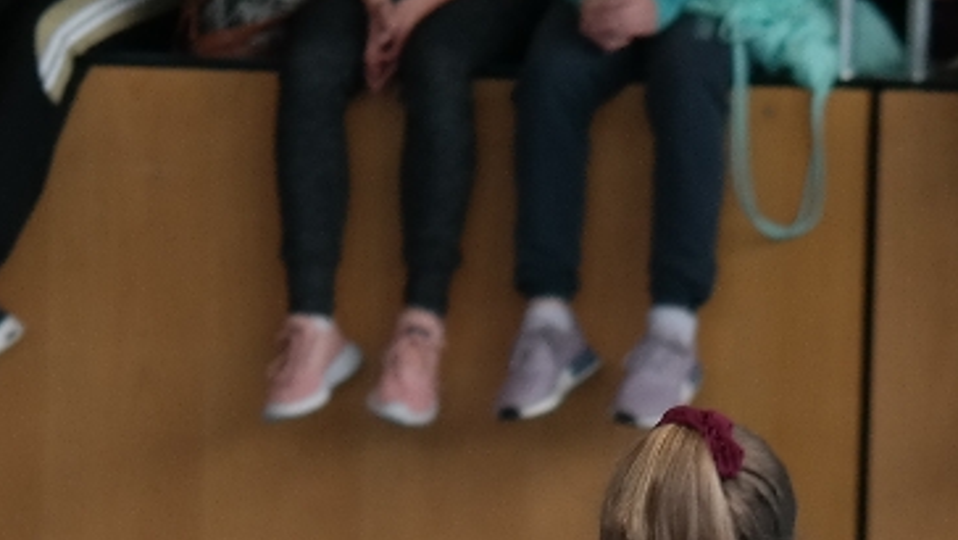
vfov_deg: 1.7
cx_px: -24
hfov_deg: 3.0
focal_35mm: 709
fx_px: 18016
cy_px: 948
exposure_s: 1/80
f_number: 5
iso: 200
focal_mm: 100
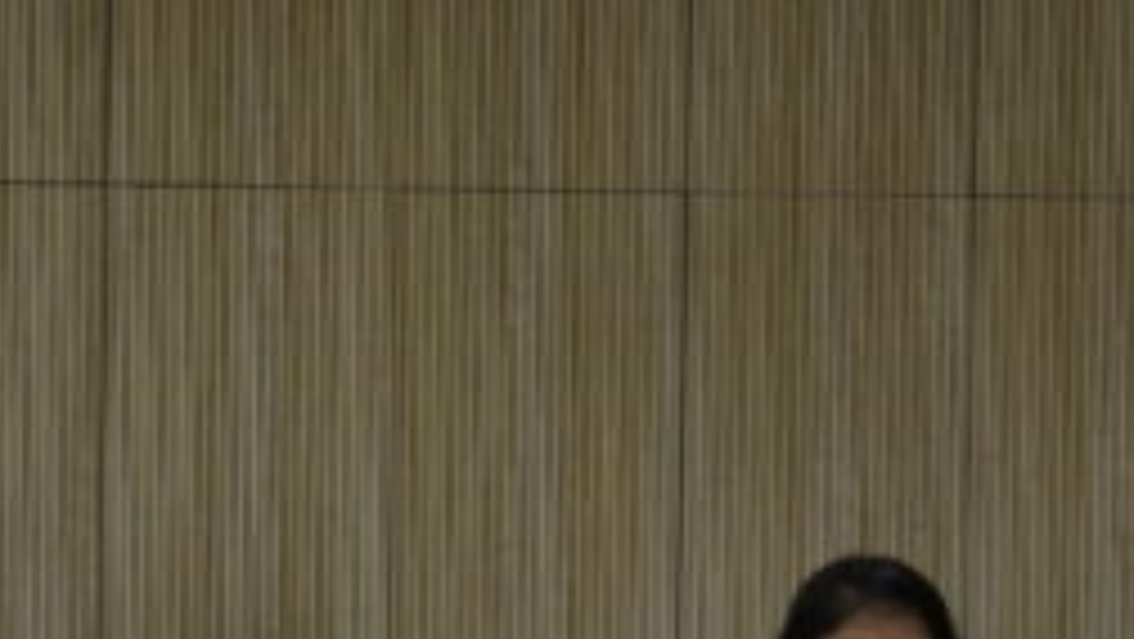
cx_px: 207
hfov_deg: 14.3
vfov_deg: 8.1
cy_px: 776
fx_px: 4482
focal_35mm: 149
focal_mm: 35
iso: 640
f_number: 4
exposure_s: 1/100
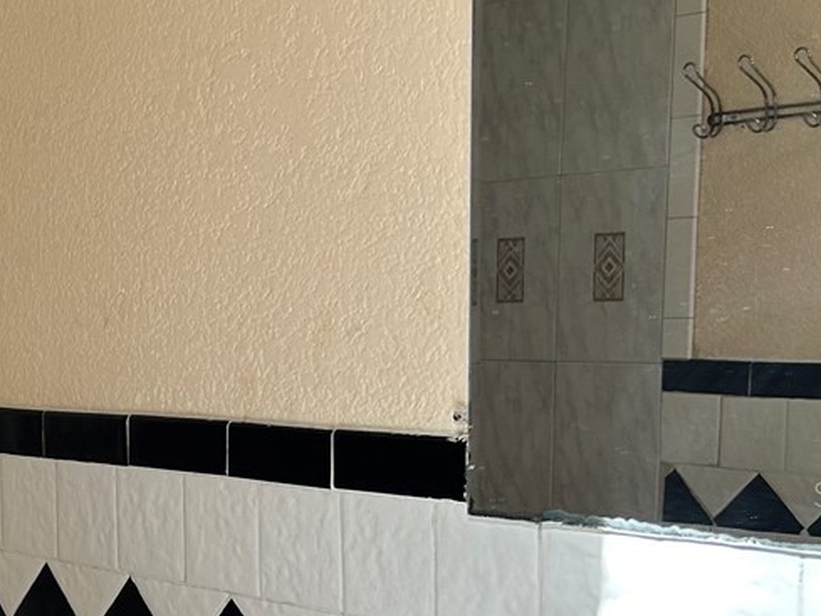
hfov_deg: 20.2
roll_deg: +2.3
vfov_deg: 17.2
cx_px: -371
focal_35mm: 85
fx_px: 2016
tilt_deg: -6.1
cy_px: 493
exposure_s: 1/122
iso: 64
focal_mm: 5.7
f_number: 1.5
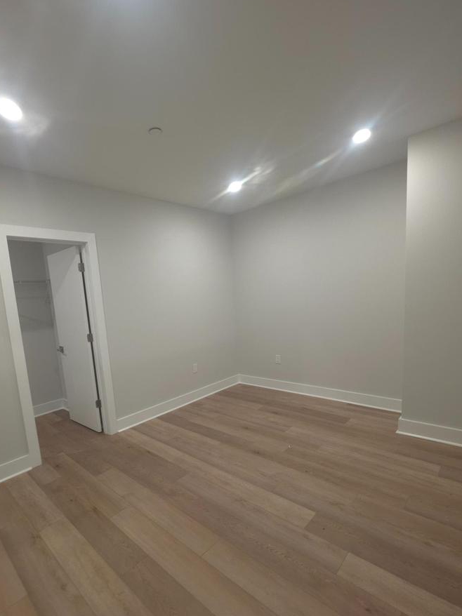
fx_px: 285
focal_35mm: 16
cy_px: 345
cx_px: 190
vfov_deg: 94.1
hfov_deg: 77.4
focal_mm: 2.2
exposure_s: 1/30
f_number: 1.9
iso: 125
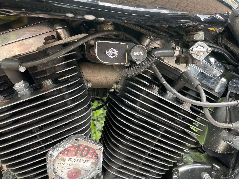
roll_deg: +2.4
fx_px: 180
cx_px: 120
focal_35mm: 26
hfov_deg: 67.3
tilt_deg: +1.6
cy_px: 90
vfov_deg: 53.1
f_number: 1.6
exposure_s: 1/121
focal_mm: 4.2
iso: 100
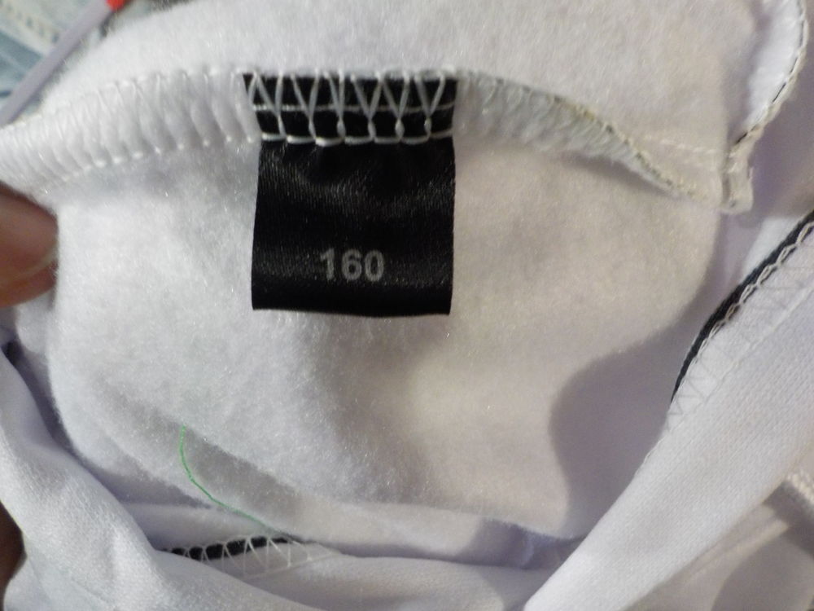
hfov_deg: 60.0
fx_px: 705
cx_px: 407
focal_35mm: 30
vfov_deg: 46.8
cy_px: 306
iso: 450
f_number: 3.3
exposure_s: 1/8
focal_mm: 4.1
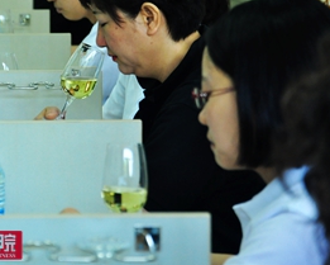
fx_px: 2490
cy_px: 76
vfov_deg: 6.1
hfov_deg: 7.6
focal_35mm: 255
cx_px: 70
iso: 800
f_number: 5.6
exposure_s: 1/50
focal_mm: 105
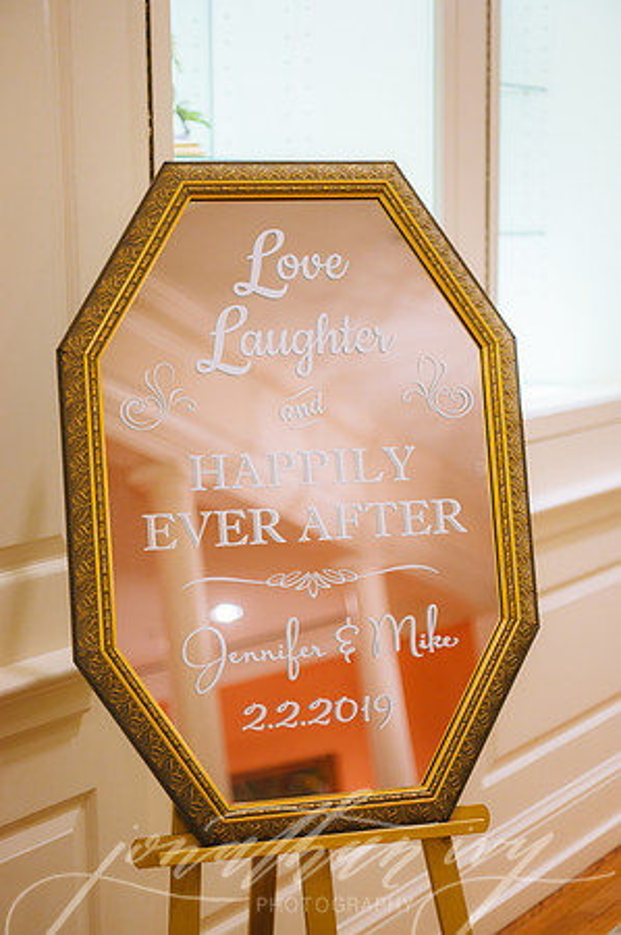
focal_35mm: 60
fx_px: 1556
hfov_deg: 22.6
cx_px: 310
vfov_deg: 33.4
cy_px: 468
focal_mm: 60
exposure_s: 1/100
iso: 1250
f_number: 2.8
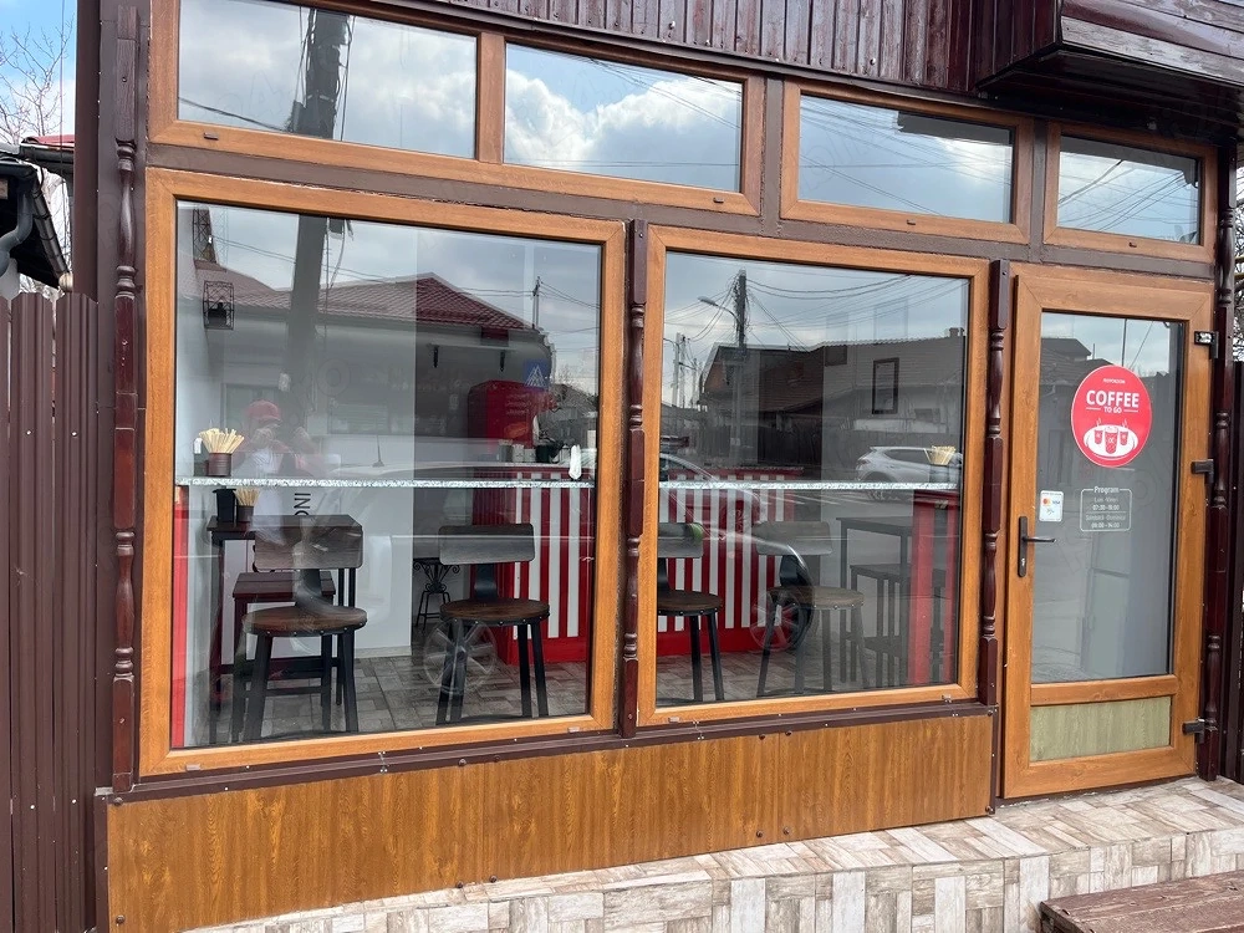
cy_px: 466
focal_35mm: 26
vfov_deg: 53.1
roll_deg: -0.9
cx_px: 622
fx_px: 934
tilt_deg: -1.5
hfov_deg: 67.3
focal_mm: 5.1
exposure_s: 1/891
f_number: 1.6
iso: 50
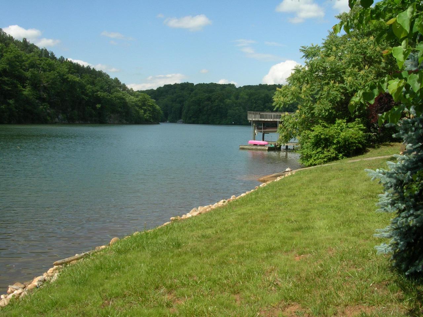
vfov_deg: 37.7
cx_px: 212
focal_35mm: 38
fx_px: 464
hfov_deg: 49.0
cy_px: 158
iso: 50
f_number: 5.6
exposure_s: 1/256
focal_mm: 5.8
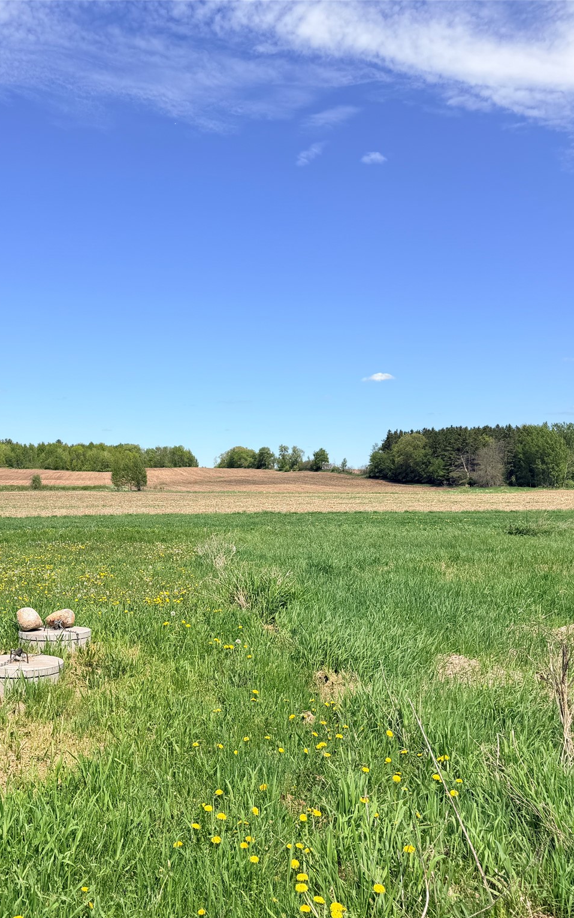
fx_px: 851
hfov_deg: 36.8
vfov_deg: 56.7
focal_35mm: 34
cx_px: 183
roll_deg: -1.0
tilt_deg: +3.8
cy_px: 460
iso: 80
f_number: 1.78
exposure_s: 1/3145
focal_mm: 6.76
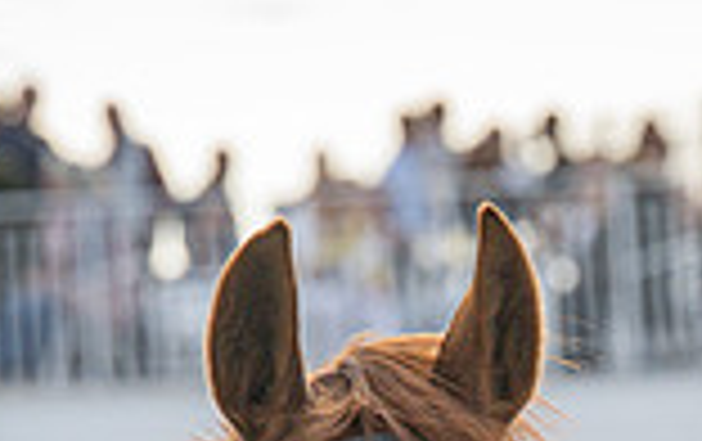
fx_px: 13182
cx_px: 662
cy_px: 968
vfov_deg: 1.9
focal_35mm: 688
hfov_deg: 3.0
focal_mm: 104
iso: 400
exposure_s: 1/1600
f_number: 4
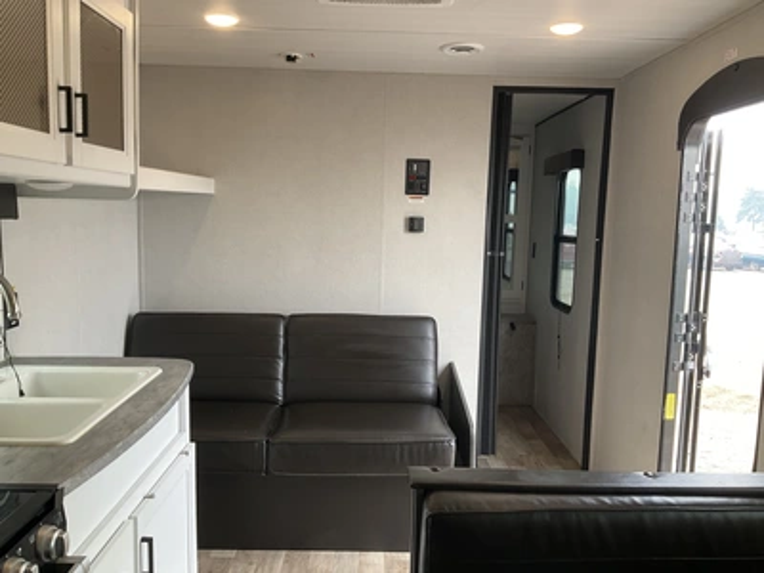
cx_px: 382
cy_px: 286
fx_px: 640
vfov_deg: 48.2
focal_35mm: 29
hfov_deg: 61.7
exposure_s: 1/122
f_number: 1.8
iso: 50
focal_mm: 3
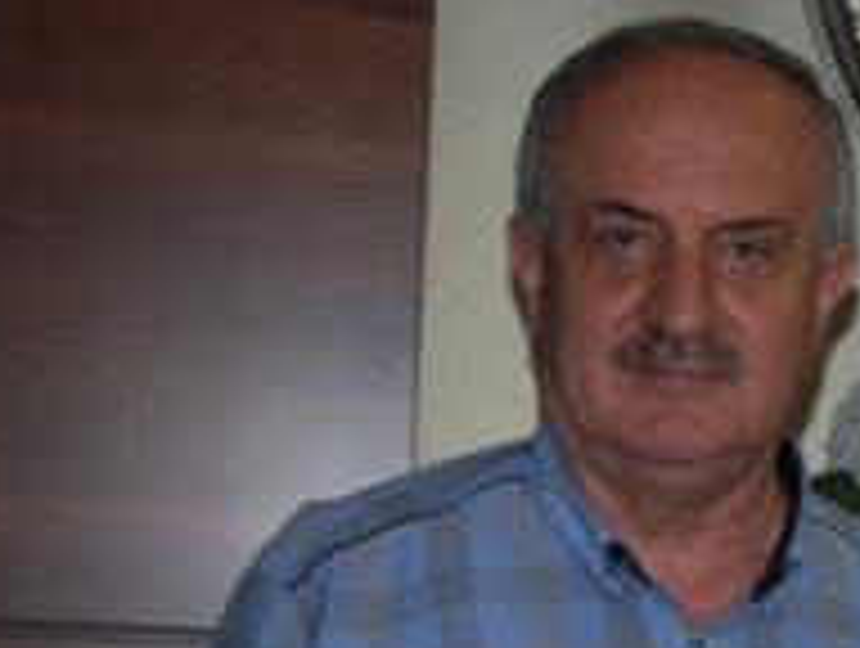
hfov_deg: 12.9
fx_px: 3724
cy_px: 666
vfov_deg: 9.9
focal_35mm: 150
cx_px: 946
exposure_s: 1/60
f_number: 4
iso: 200
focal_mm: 31
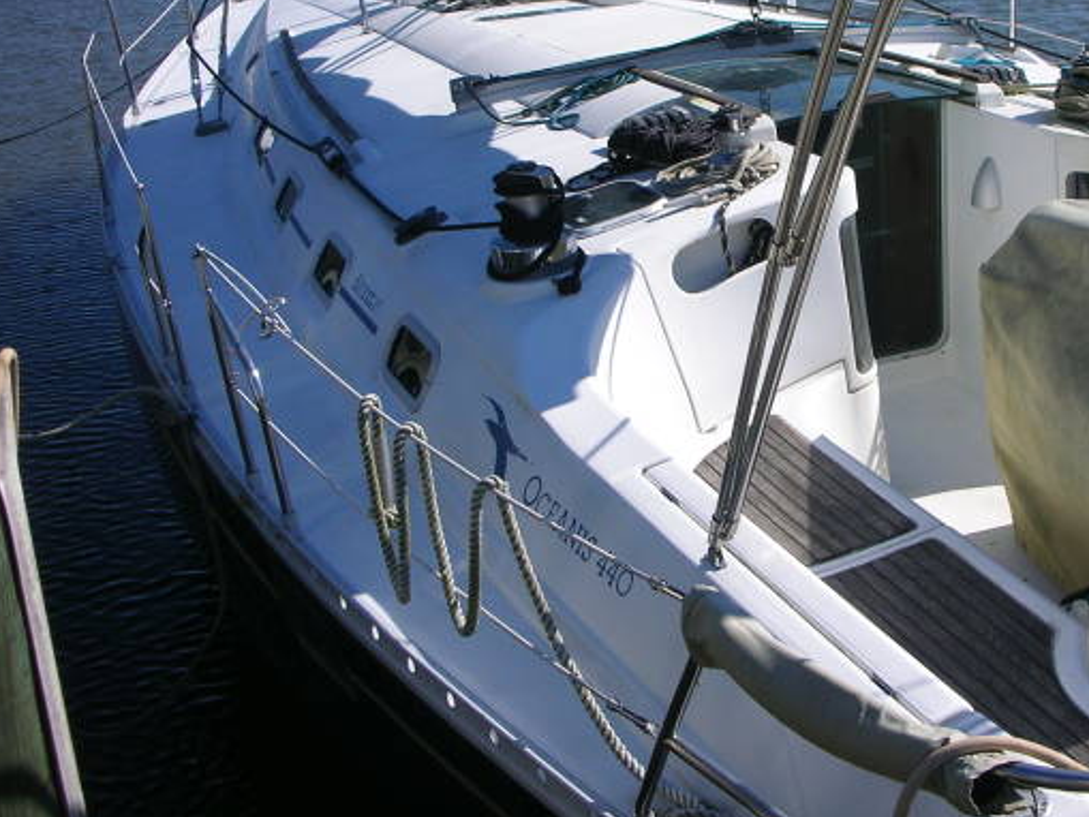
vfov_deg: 26.4
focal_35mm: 55
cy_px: 282
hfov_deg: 34.2
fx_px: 1731
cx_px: 822
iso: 50
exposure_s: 1/140
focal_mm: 5.8
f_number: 8.5
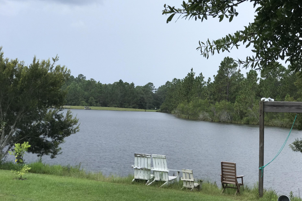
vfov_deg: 22.6
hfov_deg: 33.4
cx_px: 153
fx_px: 503
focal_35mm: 60
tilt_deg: +1.4
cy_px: 93
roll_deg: -4.1
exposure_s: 1/303
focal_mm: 6.6
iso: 20
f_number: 2.8
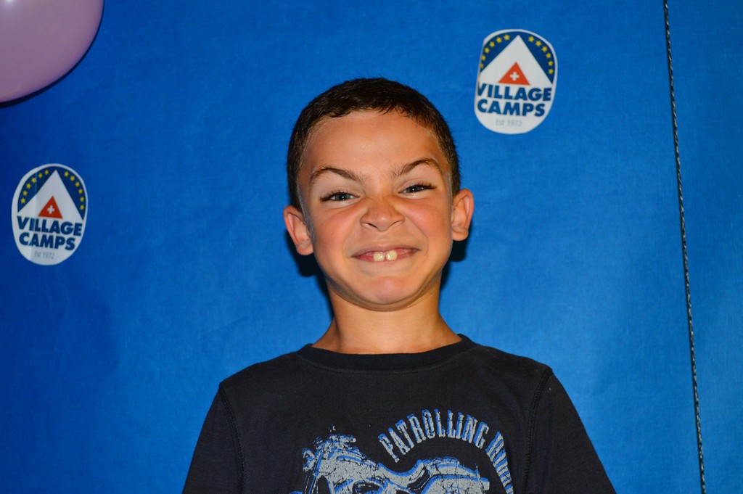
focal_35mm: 52
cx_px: 372
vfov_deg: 25.7
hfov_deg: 37.9
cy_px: 247
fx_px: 1083
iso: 400
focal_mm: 35
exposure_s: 1/100
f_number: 5
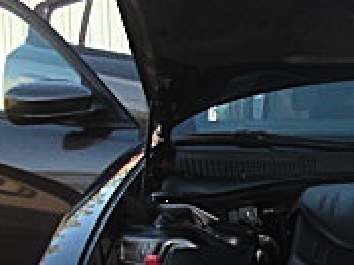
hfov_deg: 14.4
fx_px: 1349
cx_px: 455
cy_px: 241
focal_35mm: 132
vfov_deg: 11.1
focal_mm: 6.3
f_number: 2.8
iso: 50
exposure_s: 1/100
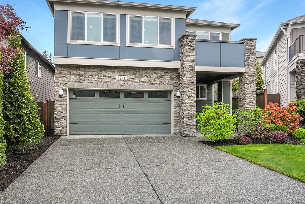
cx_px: 140
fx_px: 220
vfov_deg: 49.5
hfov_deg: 69.2
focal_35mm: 26
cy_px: 92
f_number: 8
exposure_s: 1/200
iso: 400
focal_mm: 20
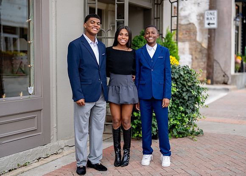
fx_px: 418
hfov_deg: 32.7
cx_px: 144
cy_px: 80
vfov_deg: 23.7
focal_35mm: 60
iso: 100
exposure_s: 1/2000
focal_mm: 50
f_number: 1.2
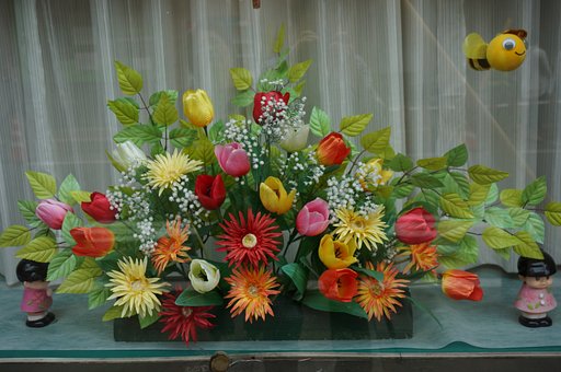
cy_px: 186
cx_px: 280
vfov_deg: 32.9
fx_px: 630
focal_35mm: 40
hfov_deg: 48.0
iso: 100
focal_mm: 27
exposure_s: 1/160
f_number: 4.5
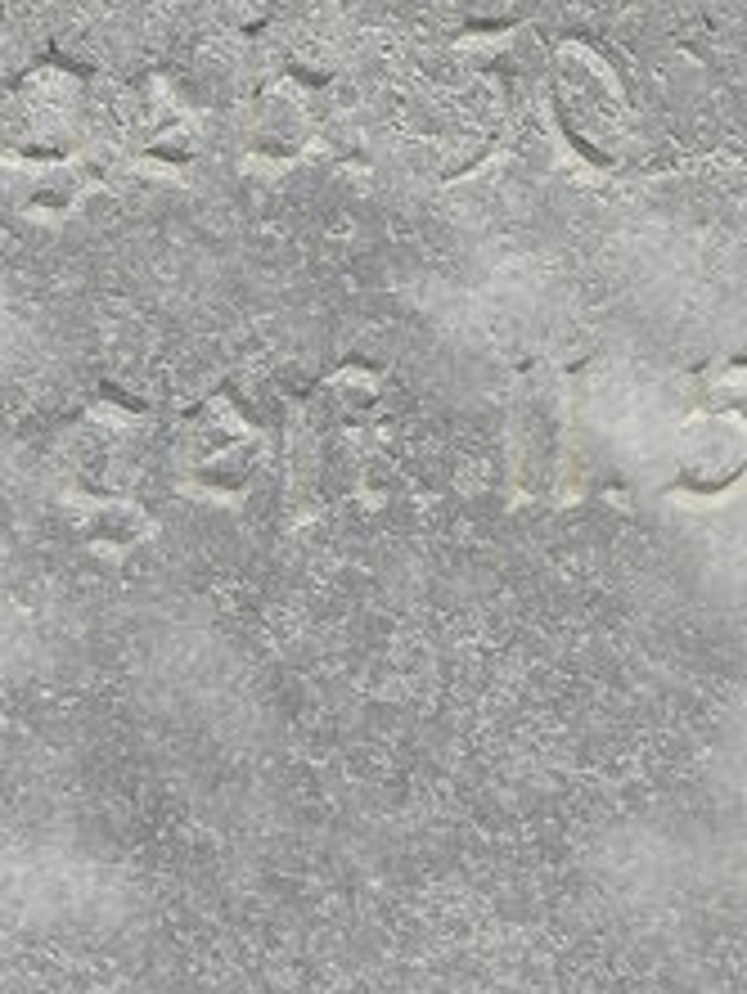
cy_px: -81
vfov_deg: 20.0
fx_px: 2702
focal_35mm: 94
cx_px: 477
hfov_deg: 15.7
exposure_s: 1/320
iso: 64
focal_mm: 4.6
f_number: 5.6
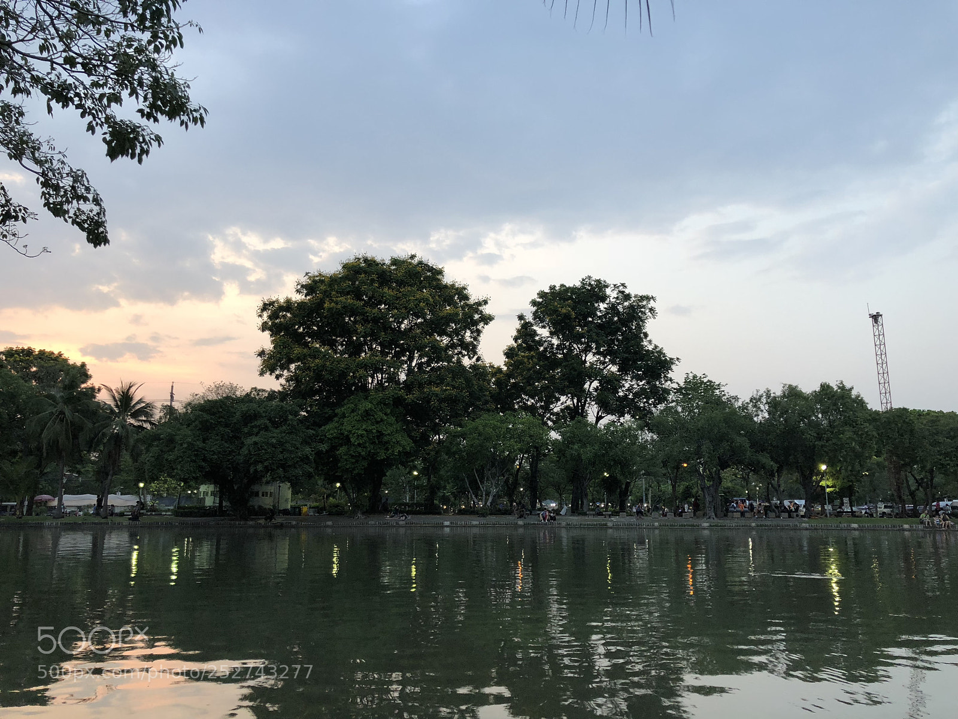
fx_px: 775
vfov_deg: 49.7
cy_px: 360
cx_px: 479
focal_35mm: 28
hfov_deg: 63.4
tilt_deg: +9.9
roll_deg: +0.2
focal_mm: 4
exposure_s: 1/20
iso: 40
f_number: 1.8
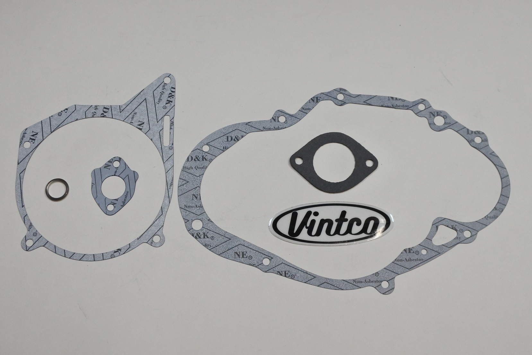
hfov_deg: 45.4
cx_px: 266
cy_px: 178
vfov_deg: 31.2
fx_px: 635
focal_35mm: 43
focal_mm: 16.1
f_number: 4.5
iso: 500
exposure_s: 1/125
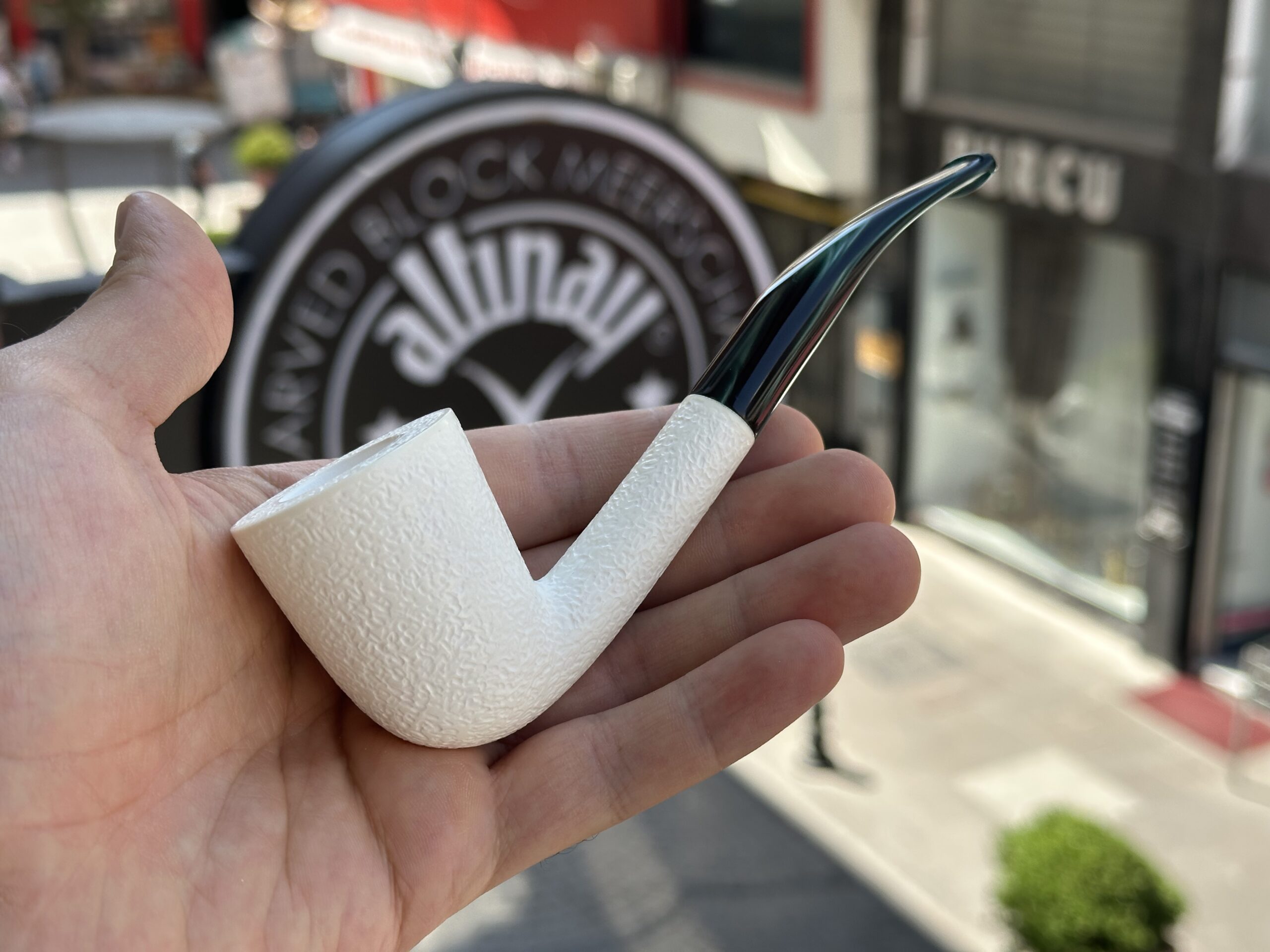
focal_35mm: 48
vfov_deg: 30.3
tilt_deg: -19.5
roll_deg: +1.3
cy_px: 476
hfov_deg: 39.7
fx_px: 1761
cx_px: 635
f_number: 1.78
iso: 64
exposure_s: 1/980
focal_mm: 6.86
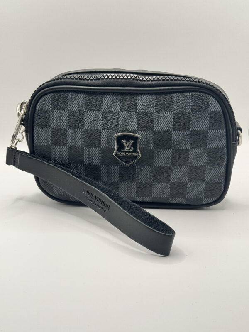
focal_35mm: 48
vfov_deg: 39.7
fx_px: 460
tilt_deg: -20.6
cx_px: 124
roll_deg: +2.1
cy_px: 166
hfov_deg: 30.3
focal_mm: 6.76
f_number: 1.78
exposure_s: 1/227
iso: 100
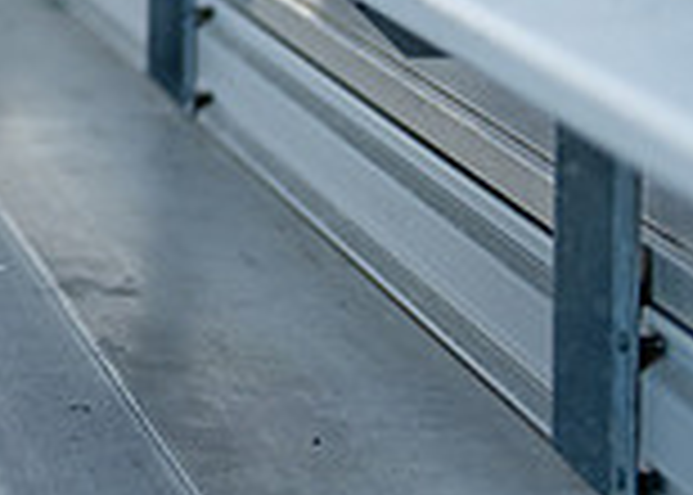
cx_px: -409
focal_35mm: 208
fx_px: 4094
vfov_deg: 6.8
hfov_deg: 9.4
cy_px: -370
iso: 100
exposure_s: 1/800
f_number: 1.2
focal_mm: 50
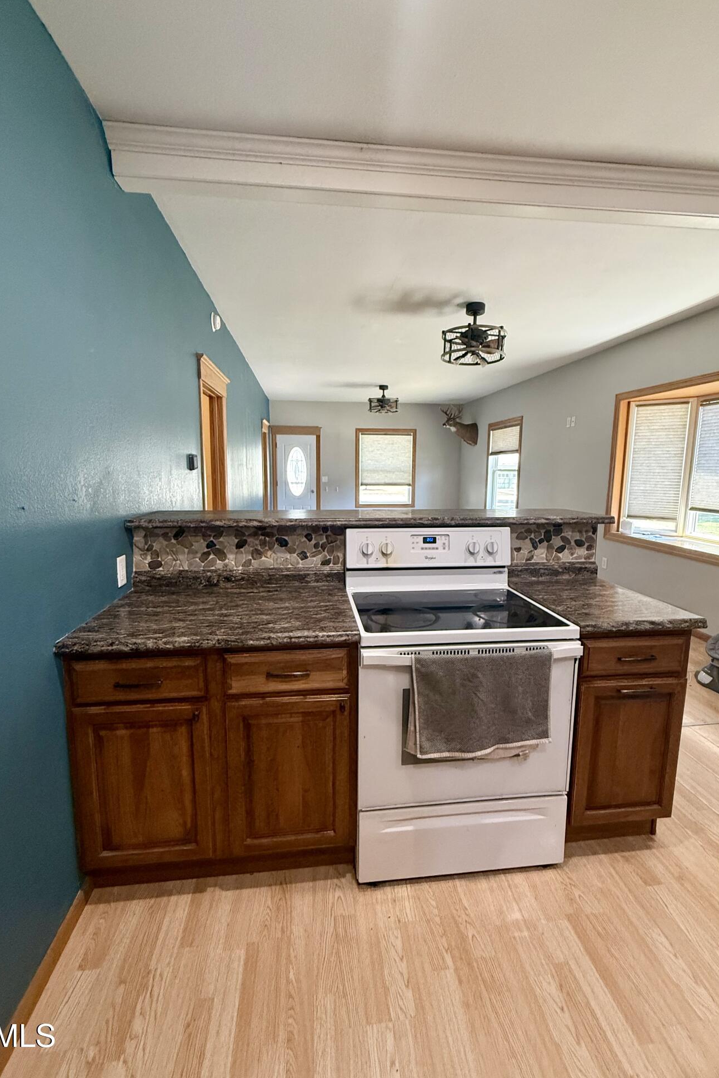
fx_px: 449
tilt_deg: -7.6
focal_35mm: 15
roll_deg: -0.9
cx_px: 360
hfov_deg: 77.3
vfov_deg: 100.4
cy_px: 532
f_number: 2.2
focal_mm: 2.22
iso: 500
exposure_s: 1/120
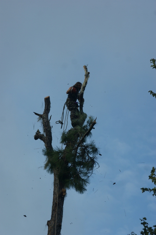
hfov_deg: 7.6
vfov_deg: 11.4
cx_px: 78
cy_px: 118
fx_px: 1172
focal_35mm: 180
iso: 100
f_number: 6.3
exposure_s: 1/400
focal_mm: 120
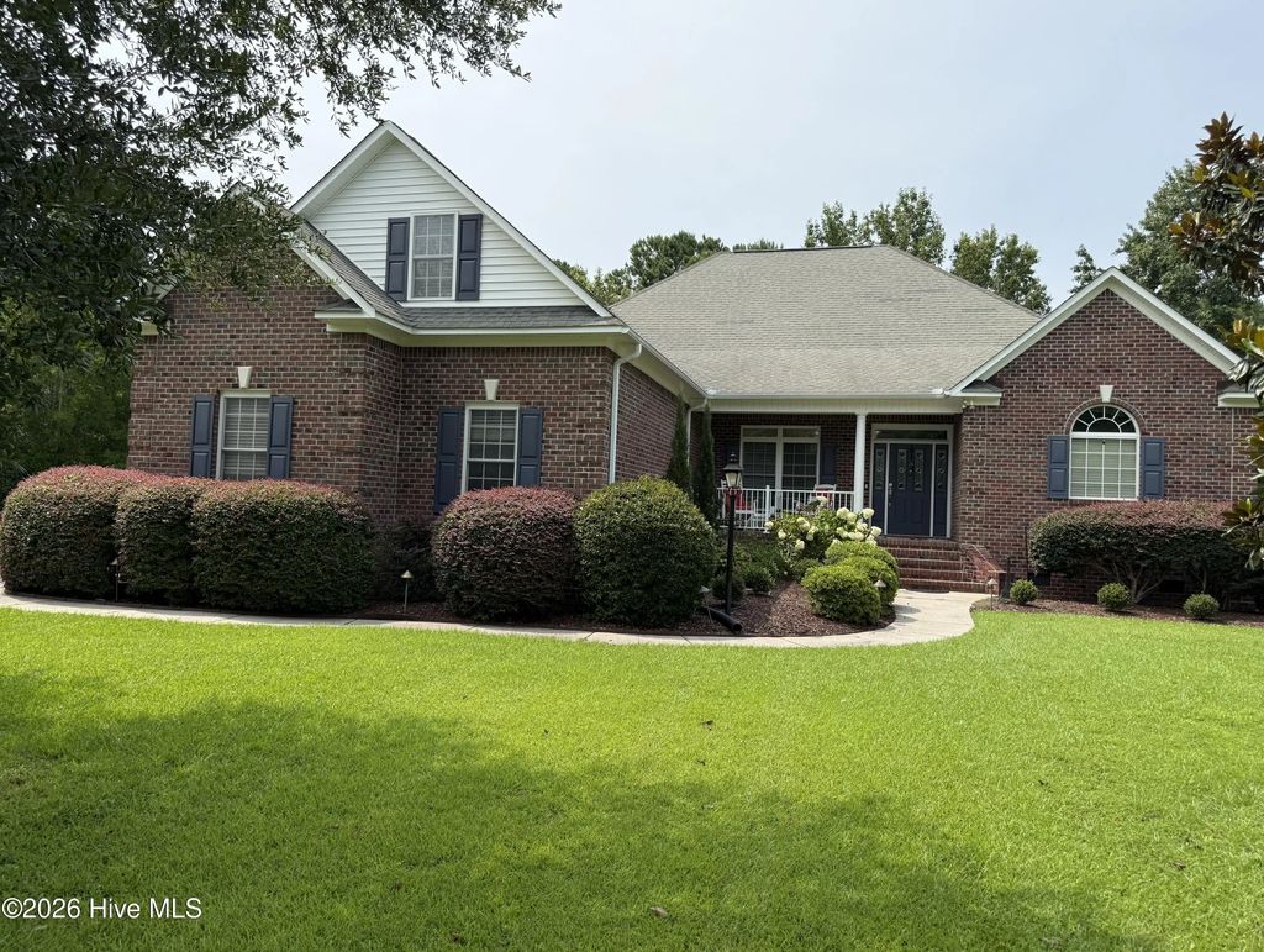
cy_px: 476
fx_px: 878
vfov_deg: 56.9
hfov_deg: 71.5
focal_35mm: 24
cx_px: 632
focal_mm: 6.76
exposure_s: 1/4167
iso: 100
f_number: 1.78
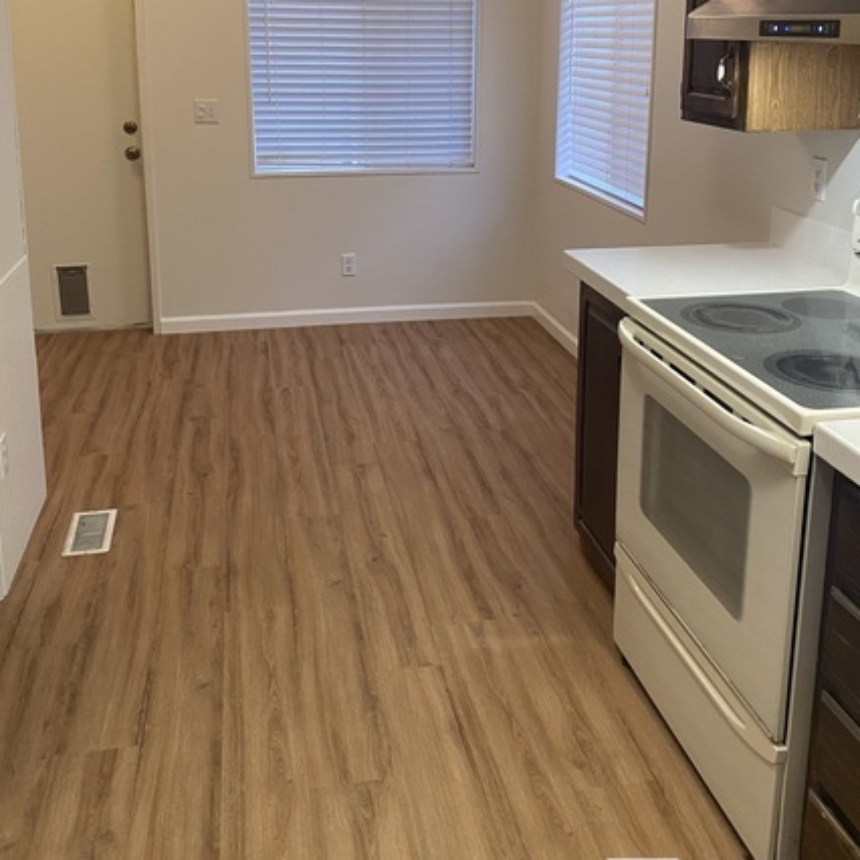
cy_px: 265
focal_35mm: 36
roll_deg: +1.3
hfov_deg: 46.0
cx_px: 424
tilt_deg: -11.1
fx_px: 1012
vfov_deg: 45.1
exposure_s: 1/60
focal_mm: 4.25
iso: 160
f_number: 1.8
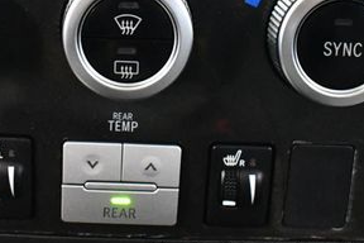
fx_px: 900
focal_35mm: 89
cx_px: 130
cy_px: 5
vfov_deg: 15.1
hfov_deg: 22.8
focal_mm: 20
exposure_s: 1/60
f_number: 3.8
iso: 7200
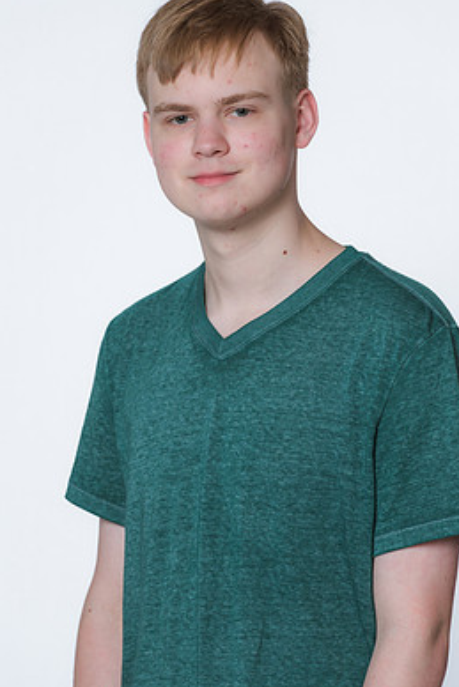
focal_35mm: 232
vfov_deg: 8.9
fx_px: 4433
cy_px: 361
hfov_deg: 5.9
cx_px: 248
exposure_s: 1/250
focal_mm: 200
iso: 400
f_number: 7.1
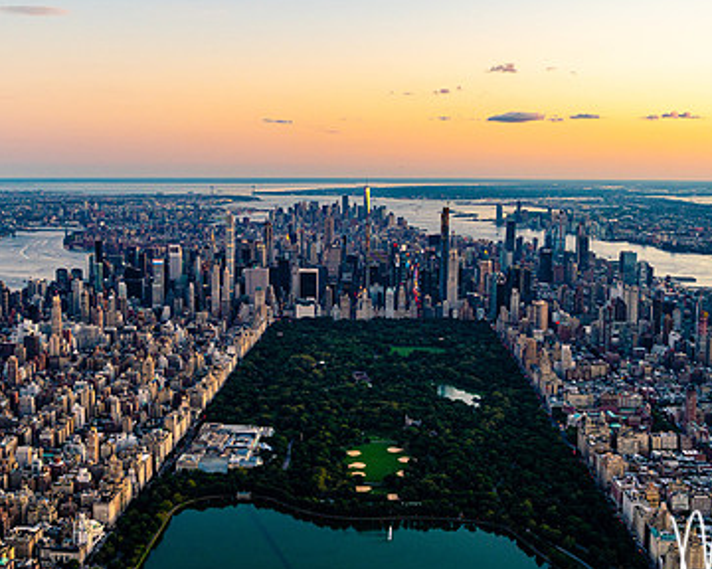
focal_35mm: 45
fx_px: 948
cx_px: 318
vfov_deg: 33.4
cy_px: 250
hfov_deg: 41.1
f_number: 2.8
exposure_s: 1/500
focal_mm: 28
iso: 1000
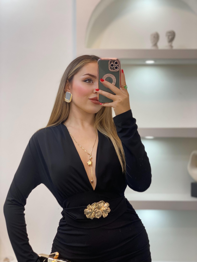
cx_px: 98
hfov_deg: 28.0
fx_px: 395
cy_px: 131
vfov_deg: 36.8
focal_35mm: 52
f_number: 2
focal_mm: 6
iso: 100
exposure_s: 1/100
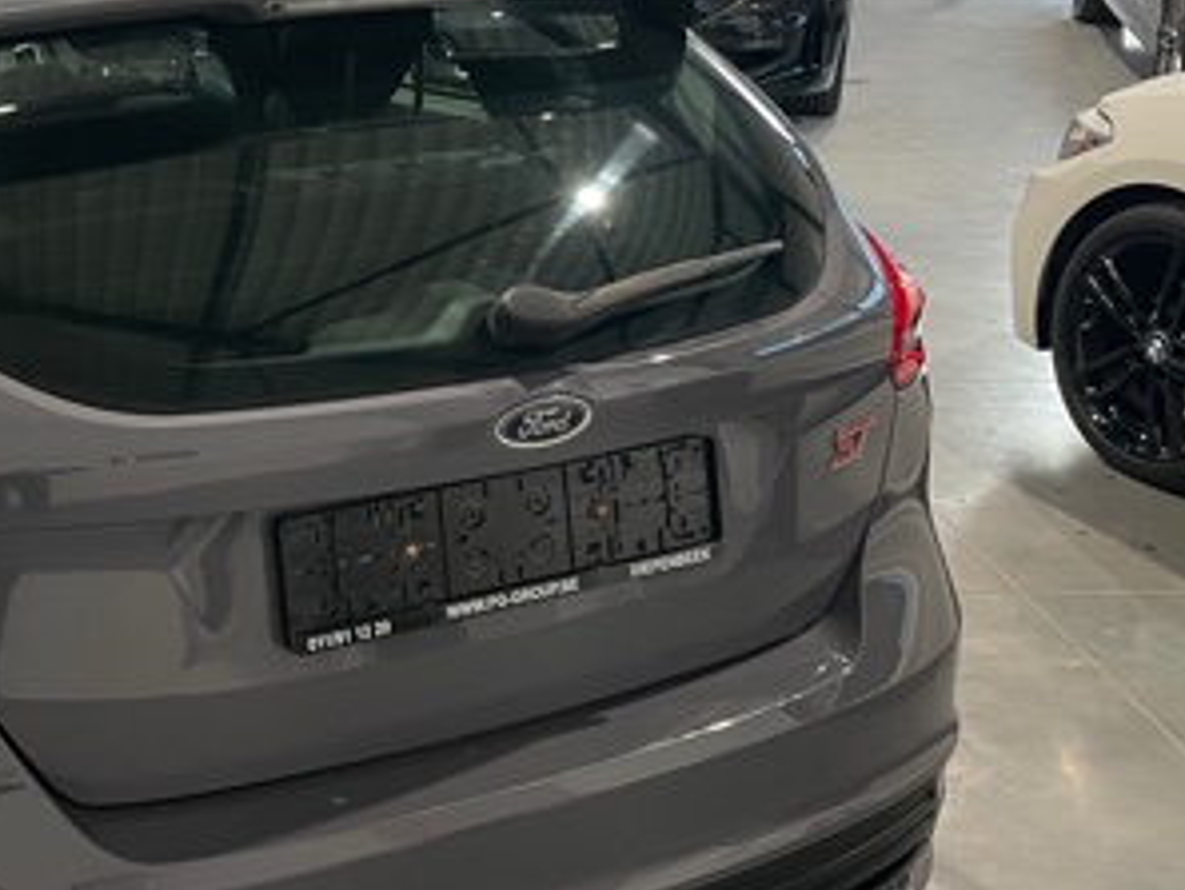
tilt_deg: -19.8
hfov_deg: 32.5
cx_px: 104
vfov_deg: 26.1
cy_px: 383
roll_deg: -0.4
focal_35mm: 56
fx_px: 1918
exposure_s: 1/50
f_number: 1.6
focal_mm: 4.2
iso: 160
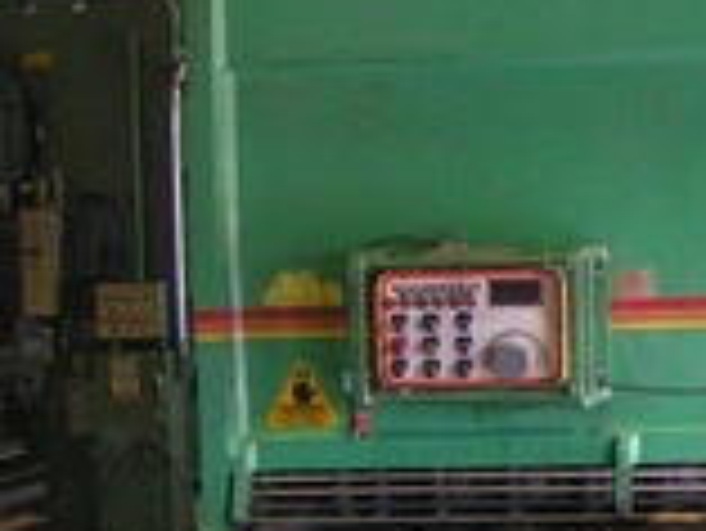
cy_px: 297
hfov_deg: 19.0
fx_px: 1980
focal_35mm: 97
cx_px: 863
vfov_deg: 15.3
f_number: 2.8
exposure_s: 1/30
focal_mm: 5.8
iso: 200
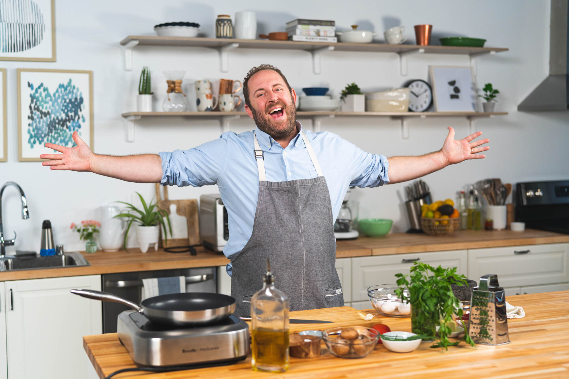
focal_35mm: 51
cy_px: 193
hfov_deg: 38.9
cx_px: 286
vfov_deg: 26.5
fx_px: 806
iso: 800
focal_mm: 50
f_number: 1.8
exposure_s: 1/500
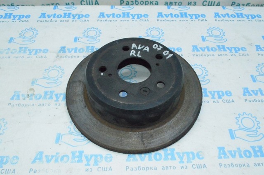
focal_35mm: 33
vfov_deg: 39.9
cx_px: 132
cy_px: 88
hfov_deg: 57.3
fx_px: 242
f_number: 16
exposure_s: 1/200
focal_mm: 22
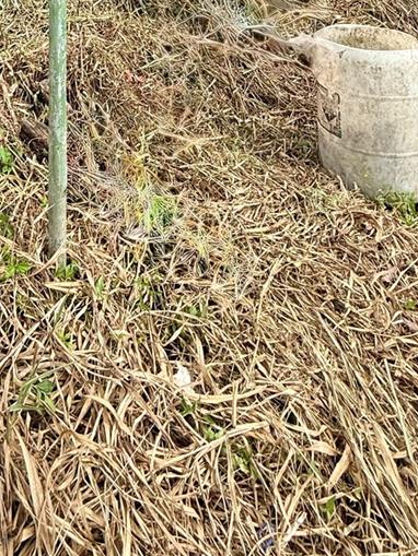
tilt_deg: +8.4
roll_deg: +1.1
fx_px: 531
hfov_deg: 41.3
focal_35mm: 33
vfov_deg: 40.5
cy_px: -98
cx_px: 90
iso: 50
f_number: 2.2
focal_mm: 2.22
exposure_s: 1/1167
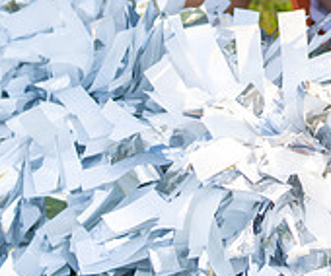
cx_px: 373
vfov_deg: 5.8
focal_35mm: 271
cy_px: -90
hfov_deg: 7.0
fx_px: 2701
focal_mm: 70
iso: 200
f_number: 2.8
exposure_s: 1/320
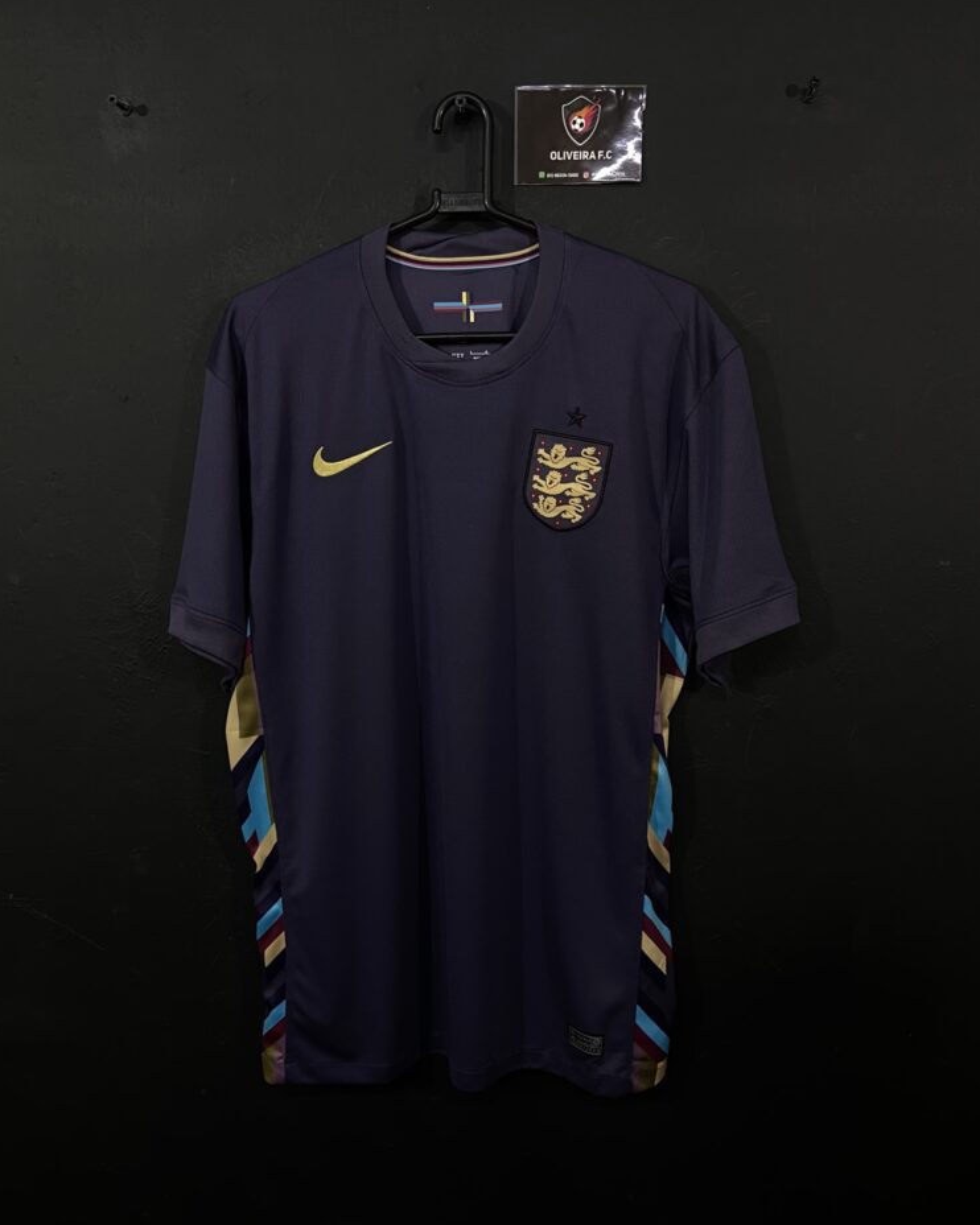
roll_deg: +1.0
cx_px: 478
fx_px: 1015
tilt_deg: -10.2
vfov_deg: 62.1
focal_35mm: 28
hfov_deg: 51.5
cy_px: 667
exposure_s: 1/60
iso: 250
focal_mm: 4.25
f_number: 1.8
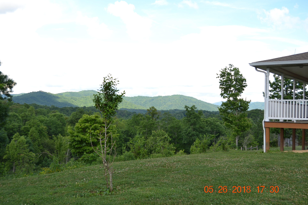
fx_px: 359
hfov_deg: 46.4
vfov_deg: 31.9
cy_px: 102
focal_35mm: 42
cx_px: 154
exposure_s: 1/250
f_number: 5.6
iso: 140
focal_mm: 28
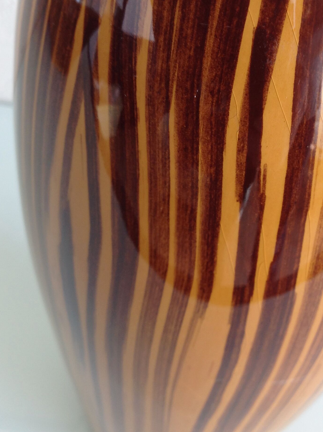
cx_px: 212
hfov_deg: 29.4
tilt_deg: -40.9
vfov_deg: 38.8
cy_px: 177
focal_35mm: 49
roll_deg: -8.9
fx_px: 611
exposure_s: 1/20
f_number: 2.4
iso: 50
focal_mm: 4.28
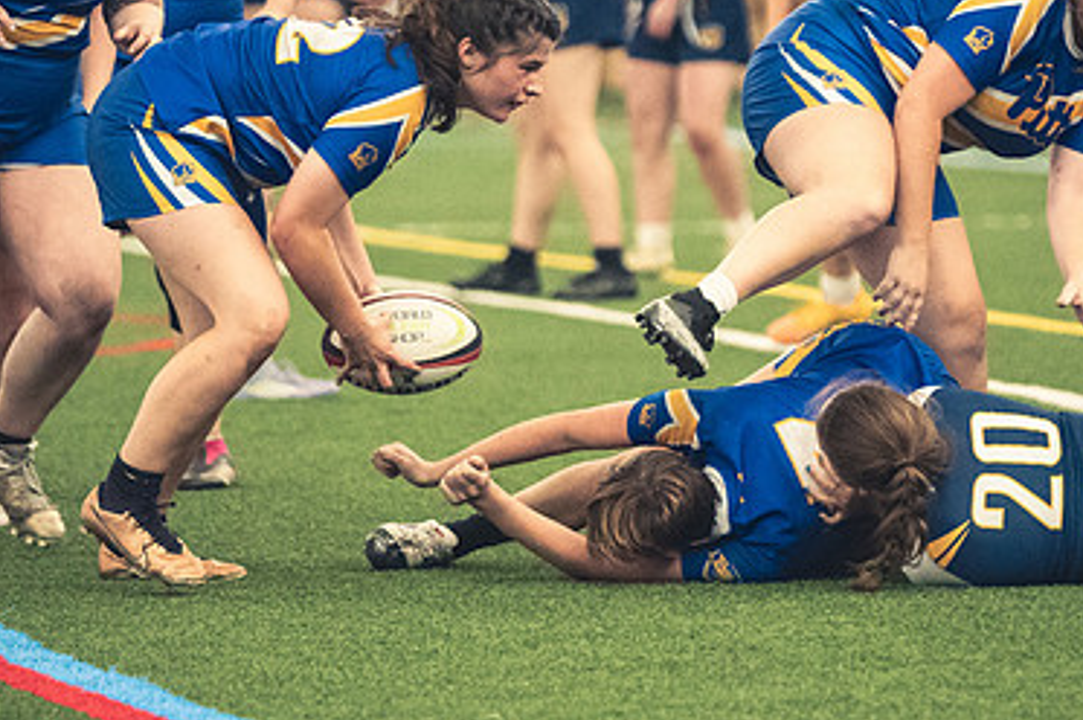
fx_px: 14036
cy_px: 331
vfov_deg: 2.9
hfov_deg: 4.4
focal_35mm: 467
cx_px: 647
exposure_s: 1/500
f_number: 2.8
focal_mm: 200
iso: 12800
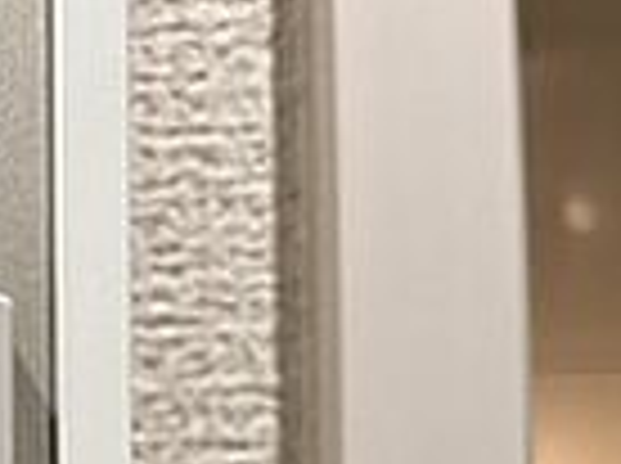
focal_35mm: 121
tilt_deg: +2.7
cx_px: -634
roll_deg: -0.1
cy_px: 1059
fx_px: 2167
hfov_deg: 13.8
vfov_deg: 10.7
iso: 100
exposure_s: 1/120
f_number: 1.6
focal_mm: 5.1
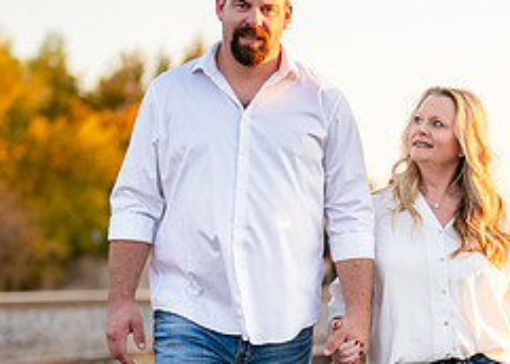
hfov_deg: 14.3
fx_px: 2027
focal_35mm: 140
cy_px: 327
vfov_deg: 10.2
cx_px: 337
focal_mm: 50
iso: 160
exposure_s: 1/1600
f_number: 1.2
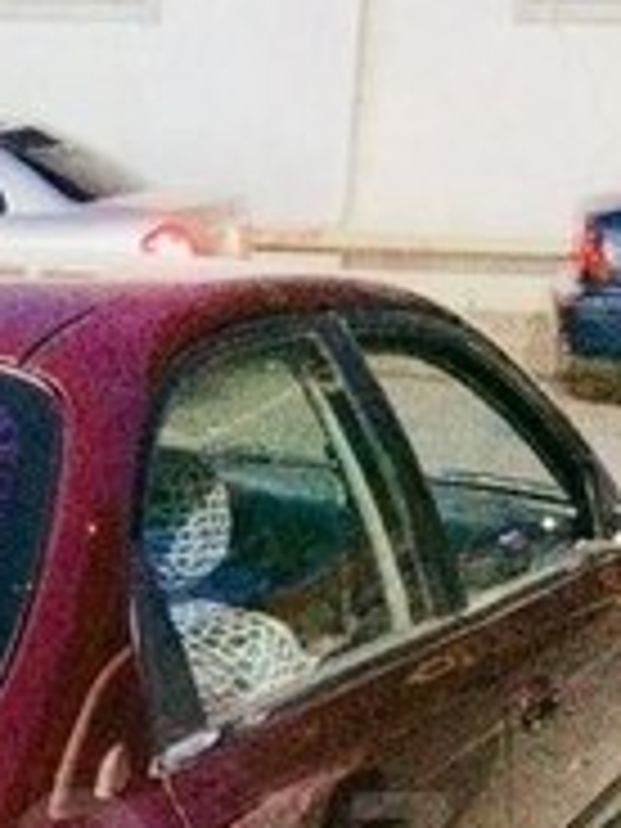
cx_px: -9
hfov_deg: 18.4
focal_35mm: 78
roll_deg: +0.1
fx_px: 1866
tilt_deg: -24.8
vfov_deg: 23.8
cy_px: 860
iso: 500
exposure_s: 1/17
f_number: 2.2
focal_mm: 4.15
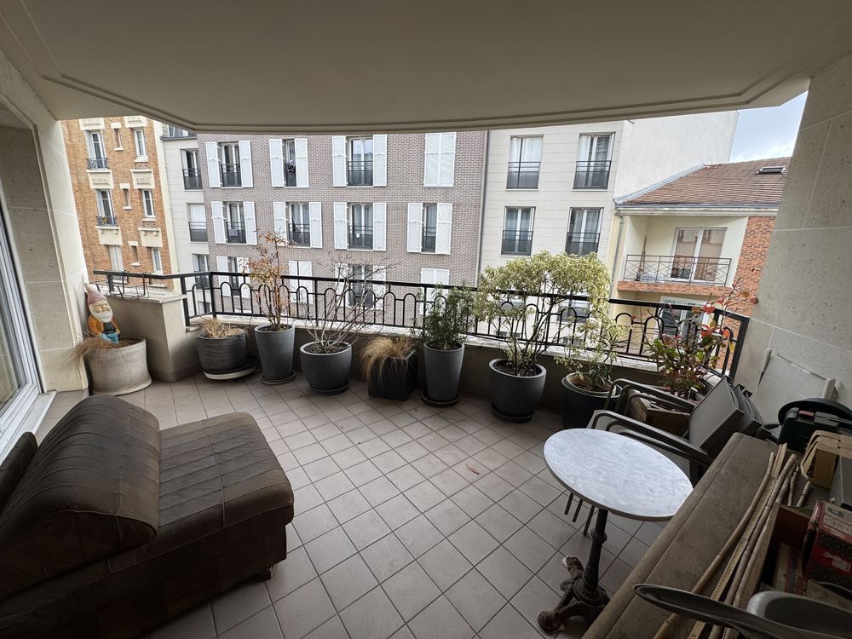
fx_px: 345
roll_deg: -1.6
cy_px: 320
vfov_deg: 85.7
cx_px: 426
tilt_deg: -12.4
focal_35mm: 14
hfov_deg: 102.1
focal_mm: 2.22
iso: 40
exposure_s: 1/178
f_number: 2.2
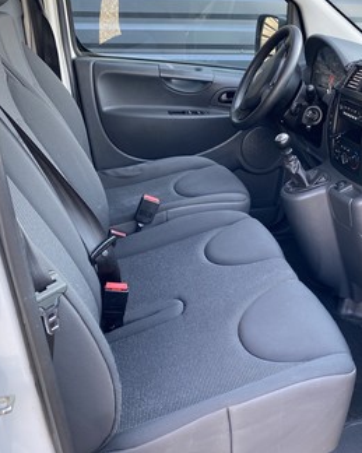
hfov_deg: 35.9
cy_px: 209
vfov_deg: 45.8
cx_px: 299
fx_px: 536
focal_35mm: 40
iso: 80
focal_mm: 4.25
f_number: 1.8
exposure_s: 1/122
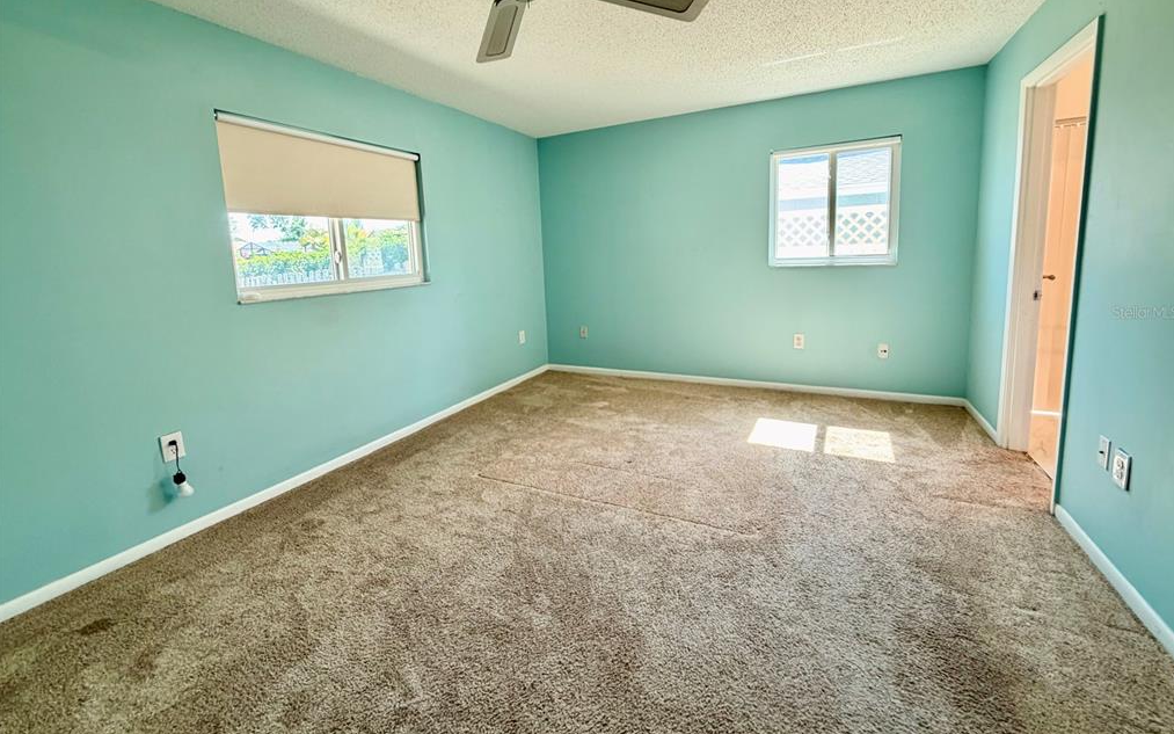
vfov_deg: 74.3
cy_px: 312
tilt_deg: -7.6
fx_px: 480
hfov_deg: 101.5
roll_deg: +2.8
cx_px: 589
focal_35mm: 15
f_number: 2.2
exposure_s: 1/60
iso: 200
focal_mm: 2.22
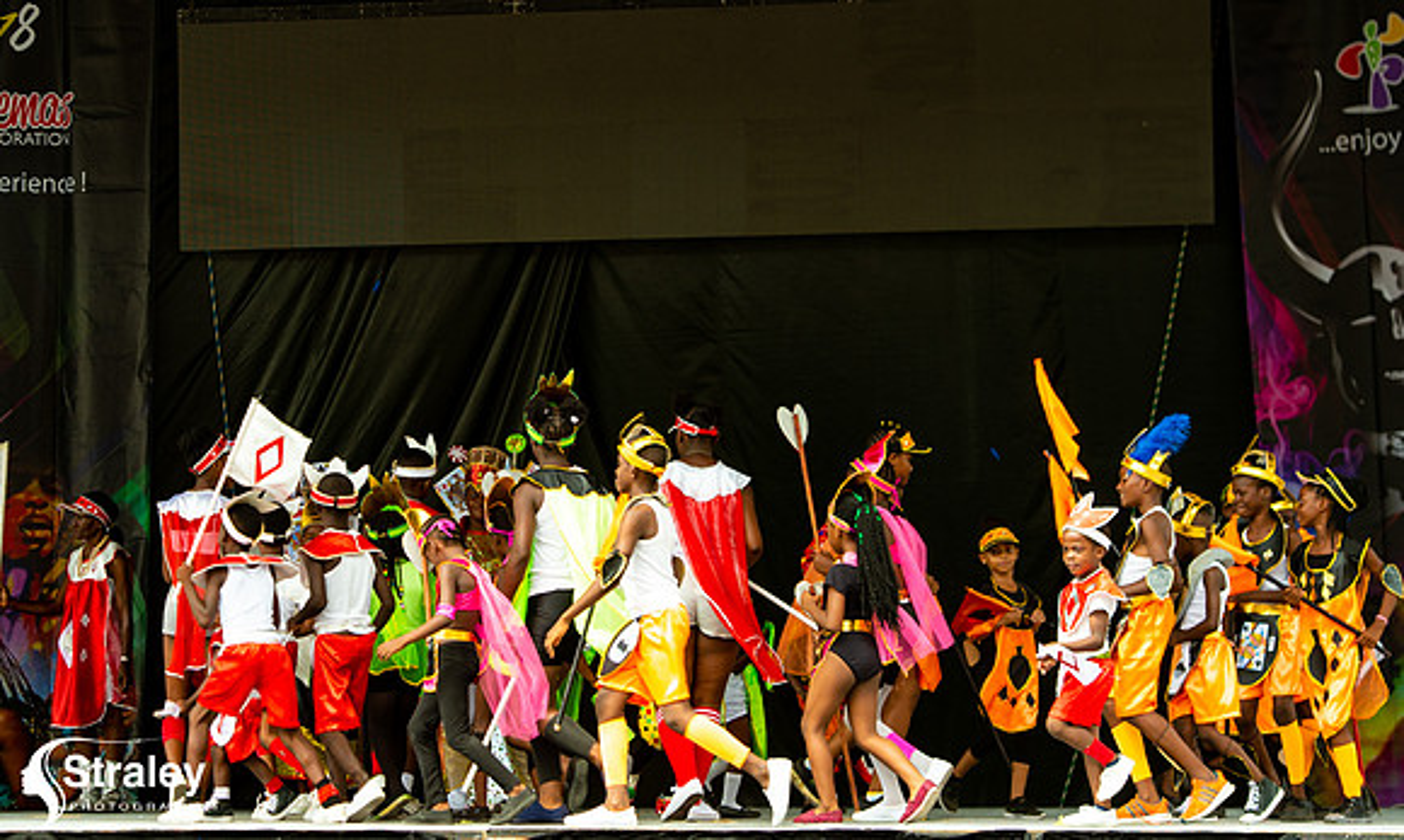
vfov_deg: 8.7
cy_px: 410
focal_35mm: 146
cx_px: 490
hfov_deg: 14.4
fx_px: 5531
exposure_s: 1/200
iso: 160
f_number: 5.6
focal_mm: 100
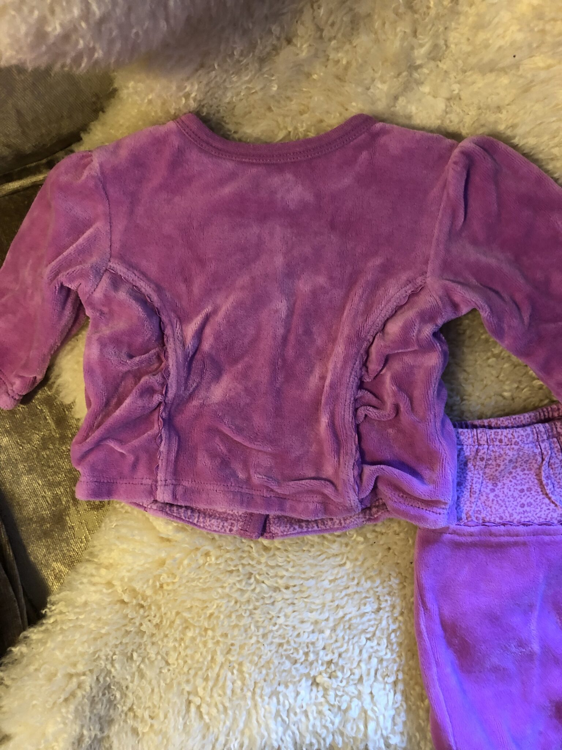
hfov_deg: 49.7
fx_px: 606
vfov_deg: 63.4
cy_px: 375
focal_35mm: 28
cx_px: 281
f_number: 1.8
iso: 64
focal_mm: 3.99
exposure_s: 1/15
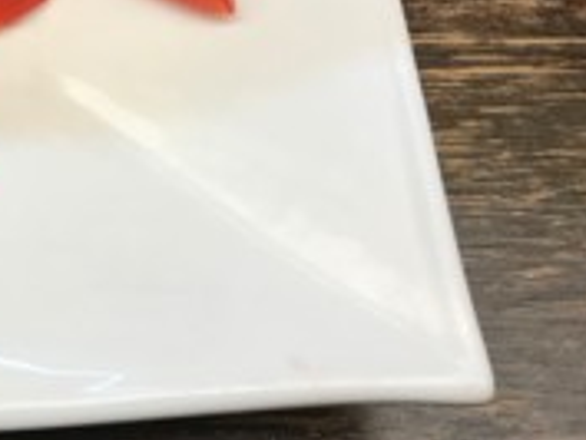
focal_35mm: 71
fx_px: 1203
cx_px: -152
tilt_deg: -59.0
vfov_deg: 19.9
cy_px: -30
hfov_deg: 24.3
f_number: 1.8
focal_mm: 3.99
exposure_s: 1/30
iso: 25
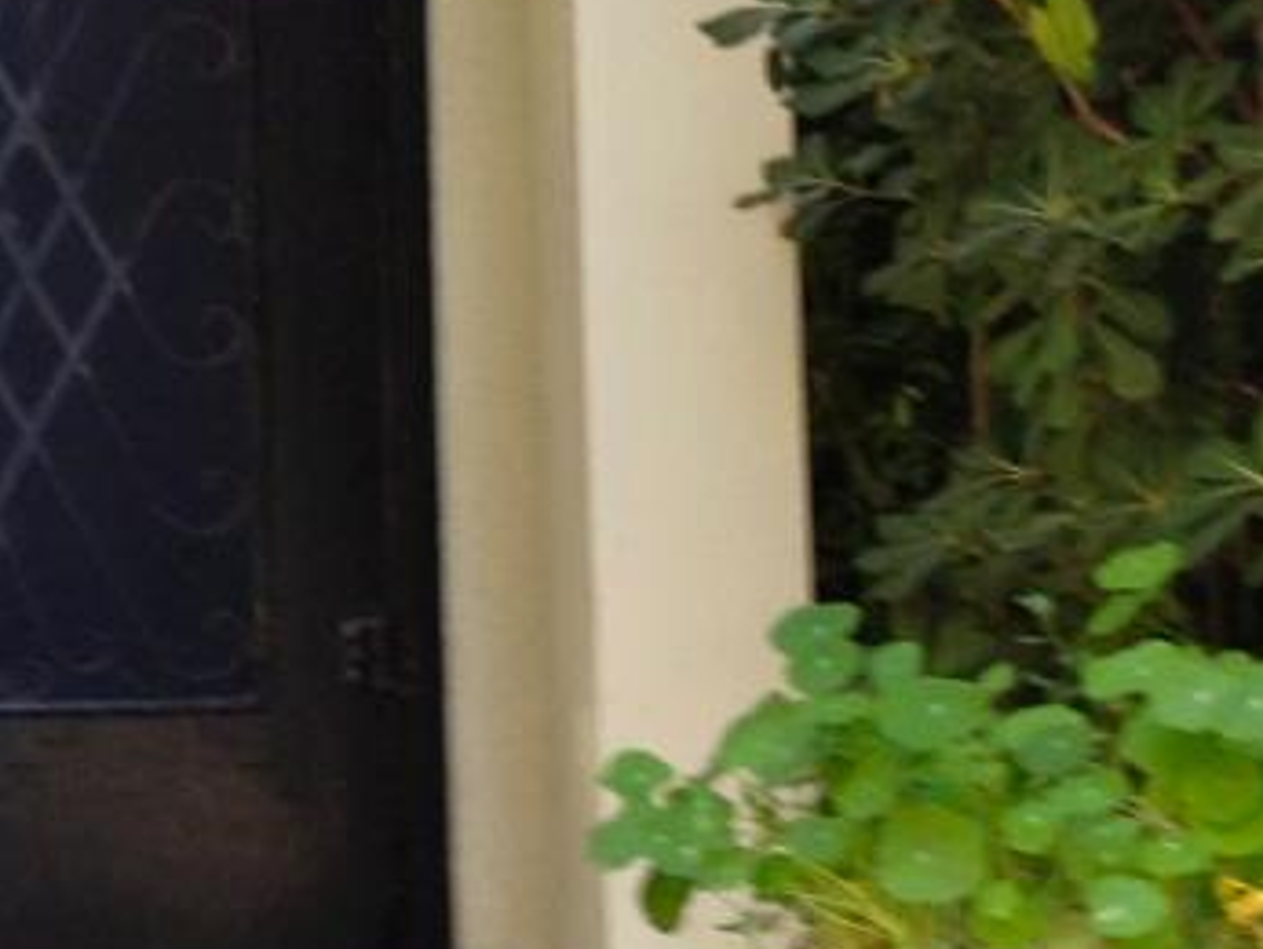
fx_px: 5221
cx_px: -478
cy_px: -46
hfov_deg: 13.2
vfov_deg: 10.3
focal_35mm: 143
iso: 50
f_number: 2.4
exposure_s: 1/40
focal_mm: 4.13
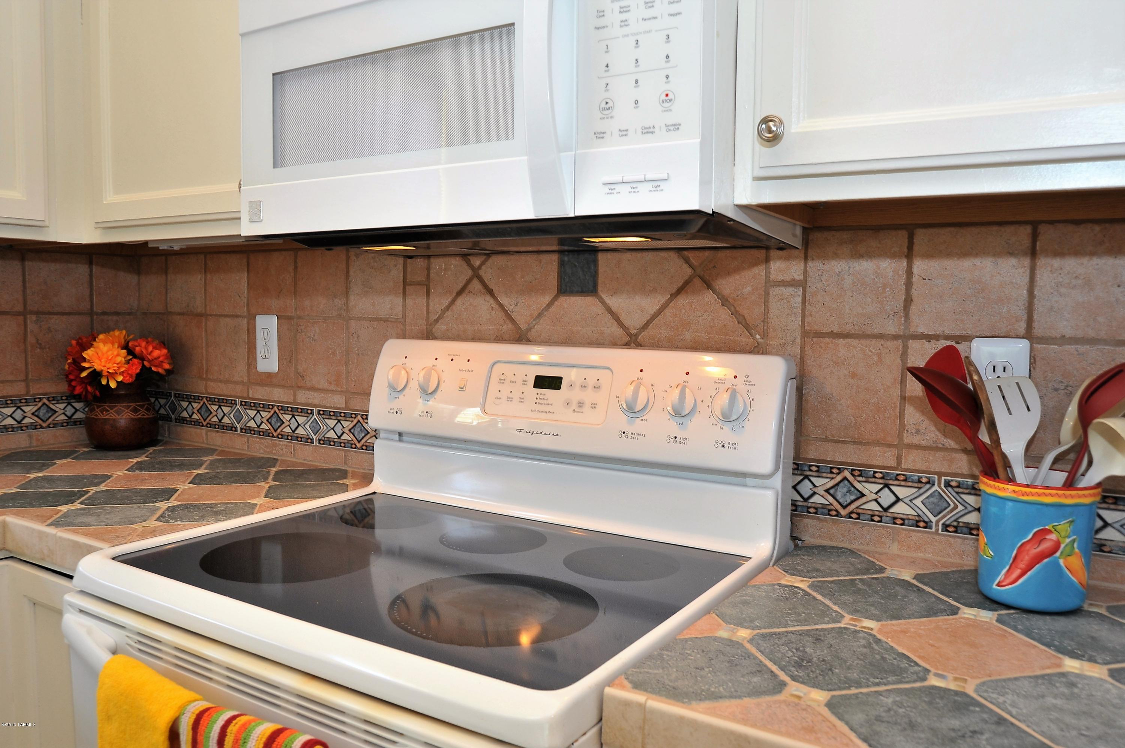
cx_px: 562
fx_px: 812
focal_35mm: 26
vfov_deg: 49.5
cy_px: 374
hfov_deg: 69.4
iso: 800
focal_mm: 26
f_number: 8
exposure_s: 1/30
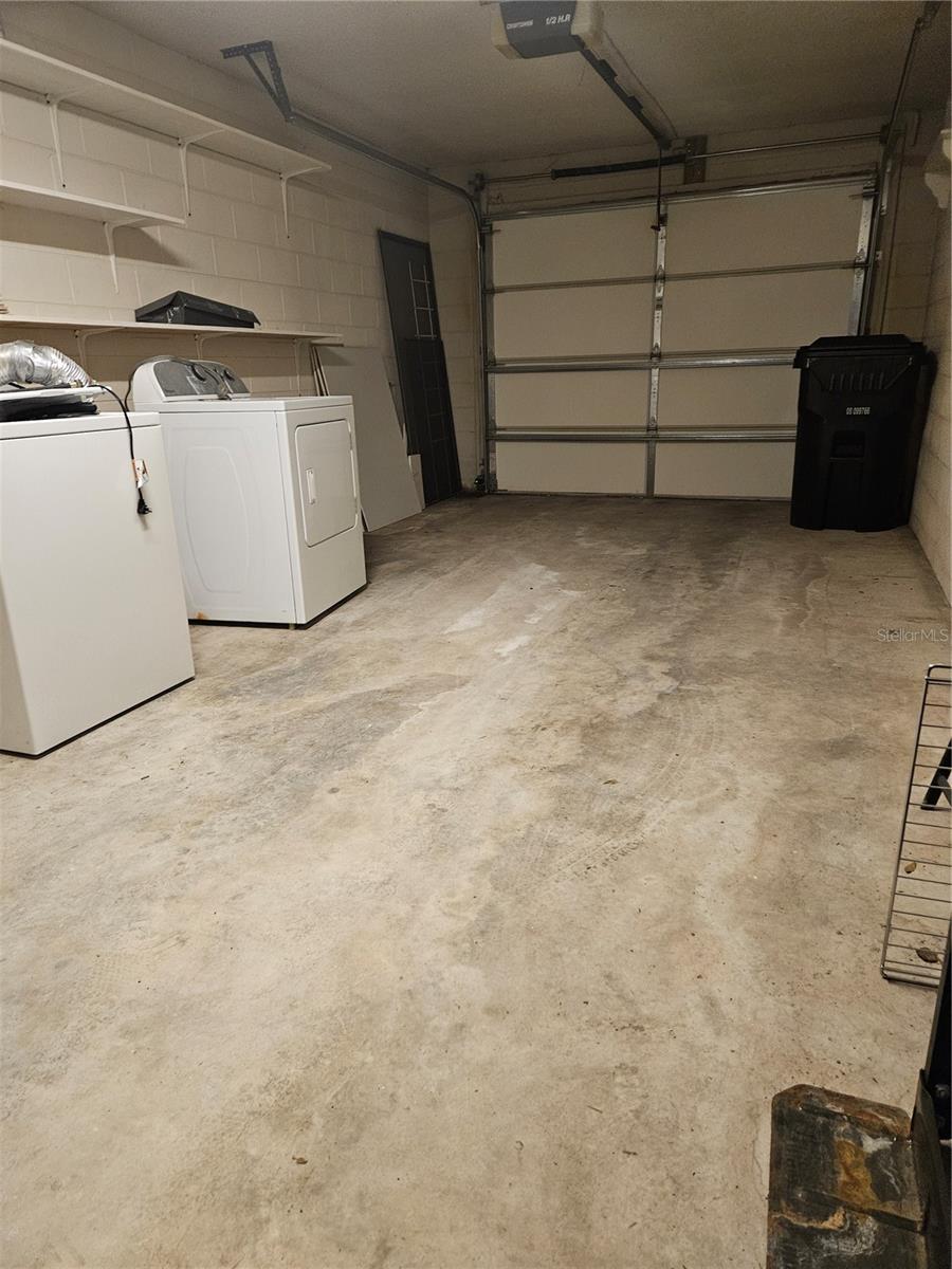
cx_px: 476
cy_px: 634
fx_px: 843
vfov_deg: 73.9
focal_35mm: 23
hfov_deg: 58.9
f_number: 1.8
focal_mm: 5.4
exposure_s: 1/60
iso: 640
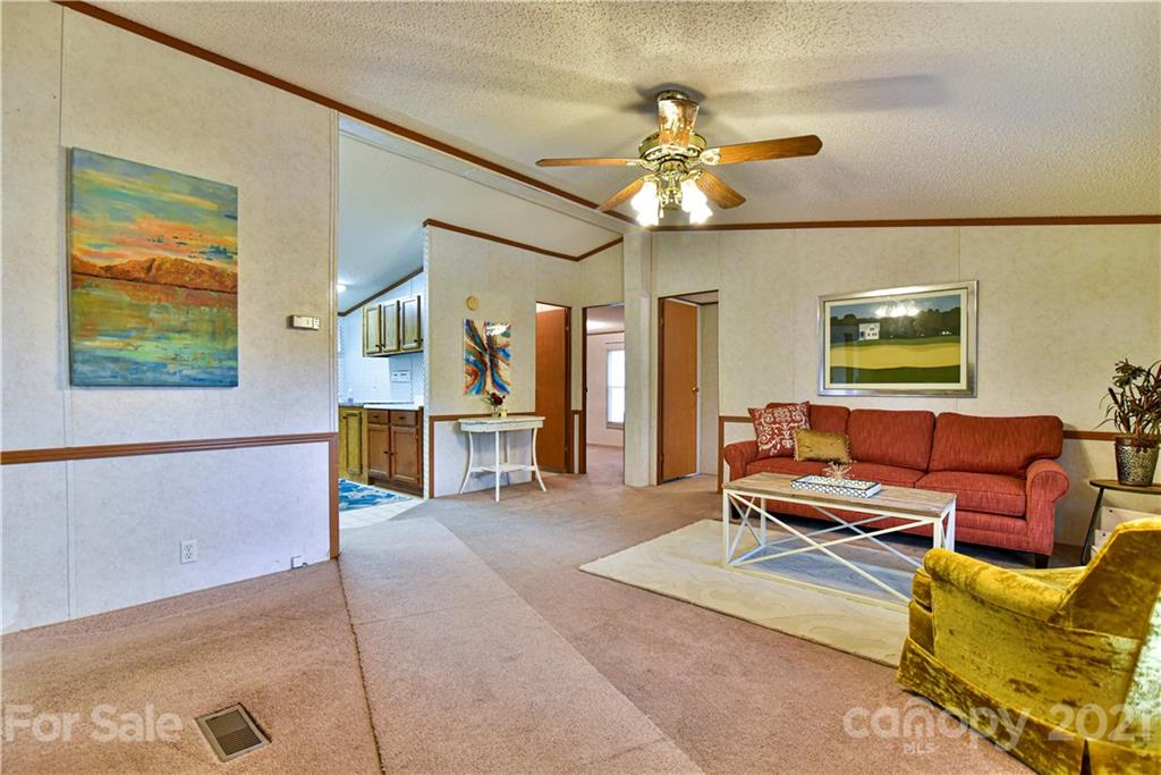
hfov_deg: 96.7
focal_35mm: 16
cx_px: 580
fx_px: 516
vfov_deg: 73.8
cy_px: 388
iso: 1600
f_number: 5
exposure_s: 1/100
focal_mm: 16
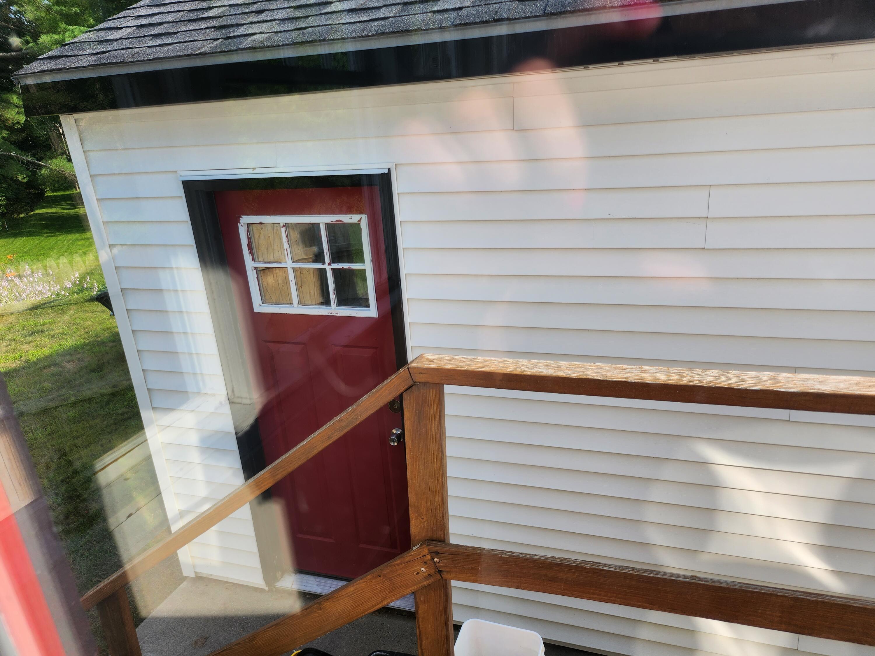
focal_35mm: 24
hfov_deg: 71.6
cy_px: 328
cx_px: 438
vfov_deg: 56.8
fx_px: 607
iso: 50
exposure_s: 1/1189
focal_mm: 5
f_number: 1.8
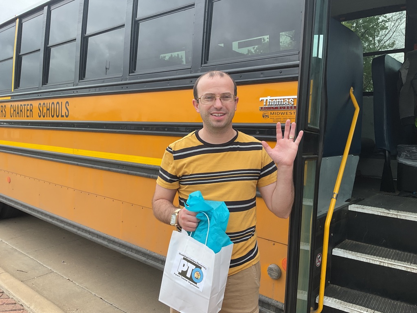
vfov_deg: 48.2
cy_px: 156
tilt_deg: -5.9
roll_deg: +2.6
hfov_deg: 61.7
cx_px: 208
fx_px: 349
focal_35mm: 29
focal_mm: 3
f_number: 1.8
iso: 16
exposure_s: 1/627
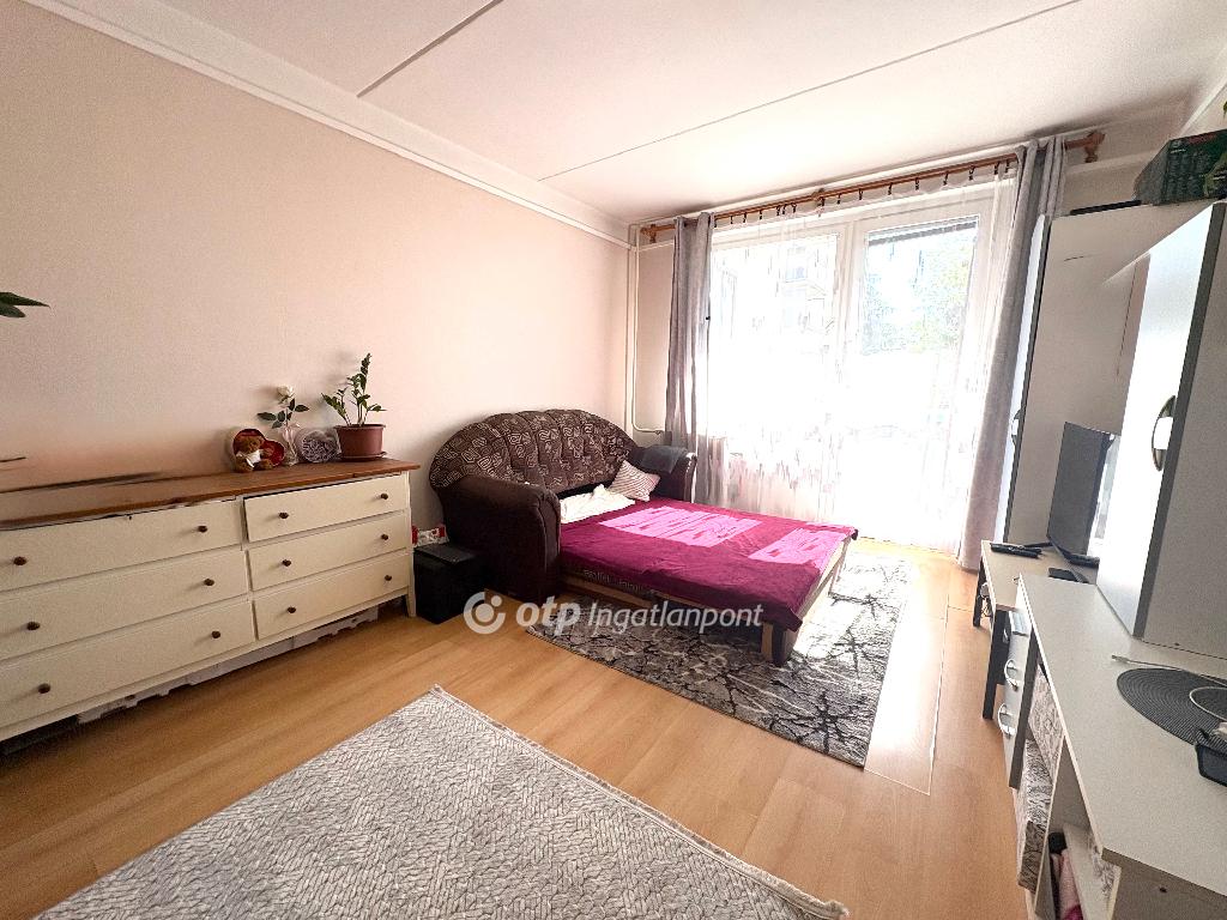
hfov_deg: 102.1
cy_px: 460
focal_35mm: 14
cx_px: 614
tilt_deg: -9.1
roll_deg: -0.1
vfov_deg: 85.7
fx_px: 496
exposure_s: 1/359
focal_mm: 2.22
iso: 64
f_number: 2.2
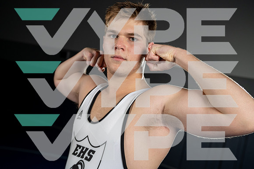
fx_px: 268
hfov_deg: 50.7
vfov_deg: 35.1
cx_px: 127
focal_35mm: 38
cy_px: 84
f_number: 4
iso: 800
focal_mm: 38
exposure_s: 1/125
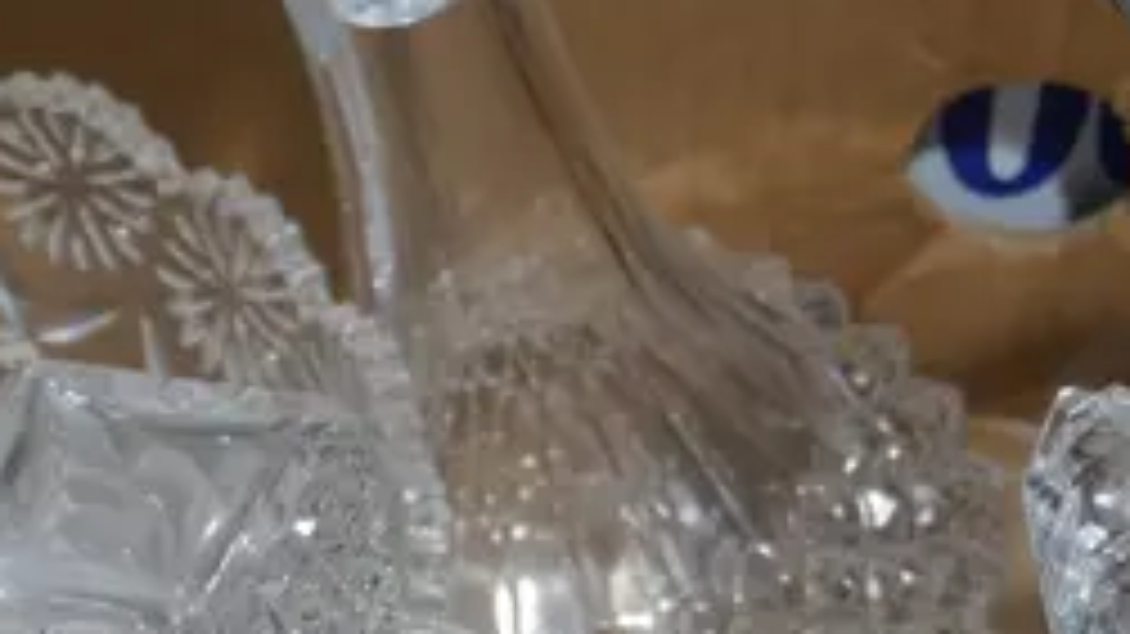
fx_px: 4793
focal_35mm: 160
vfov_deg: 7.4
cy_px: 1099
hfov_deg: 13.4
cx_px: 248
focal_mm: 18
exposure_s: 1/80
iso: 200
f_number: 4
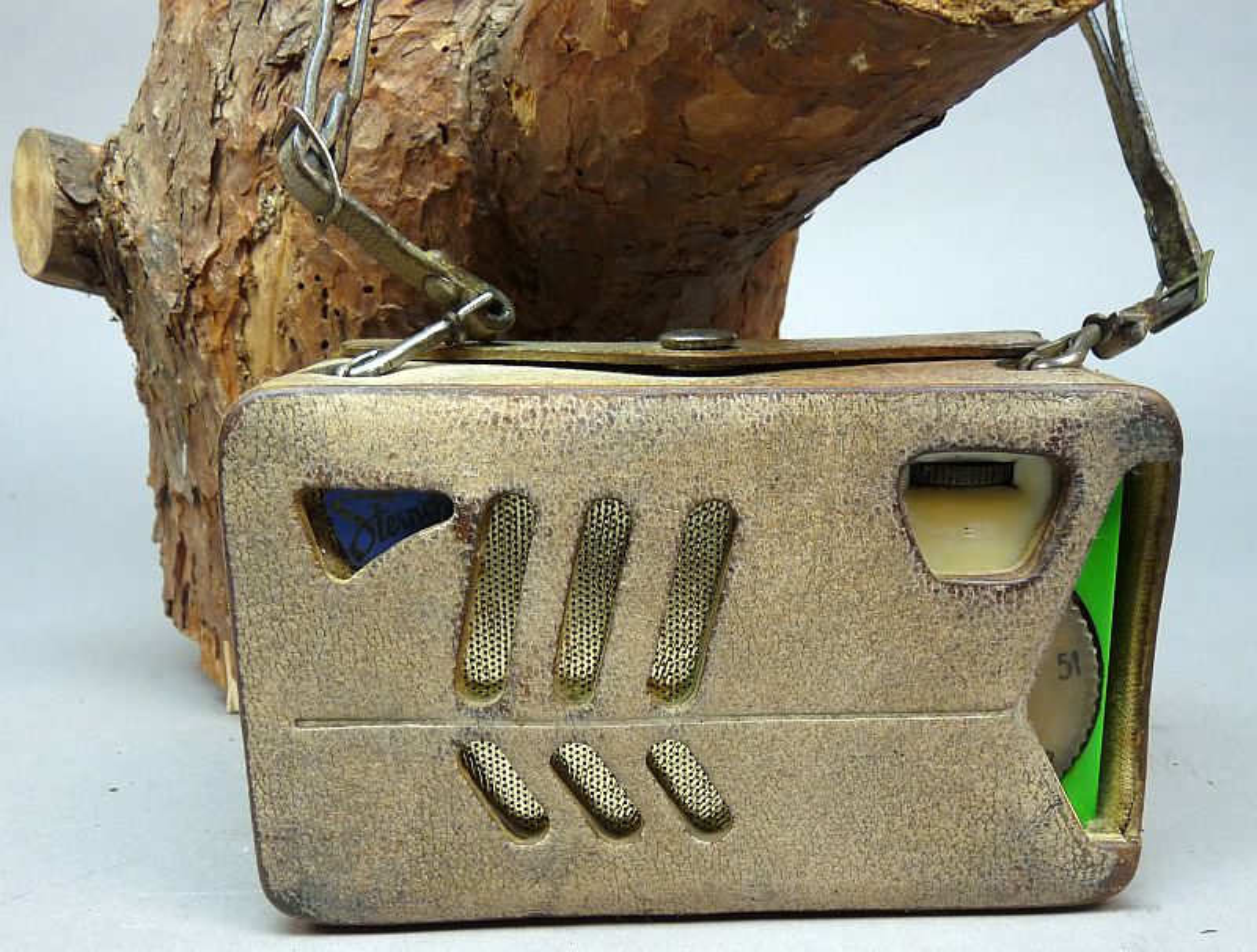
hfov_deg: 65.1
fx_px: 984
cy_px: 476
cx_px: 628
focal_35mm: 27
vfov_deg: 51.6
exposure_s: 1/30
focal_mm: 4.8
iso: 200
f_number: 2.8
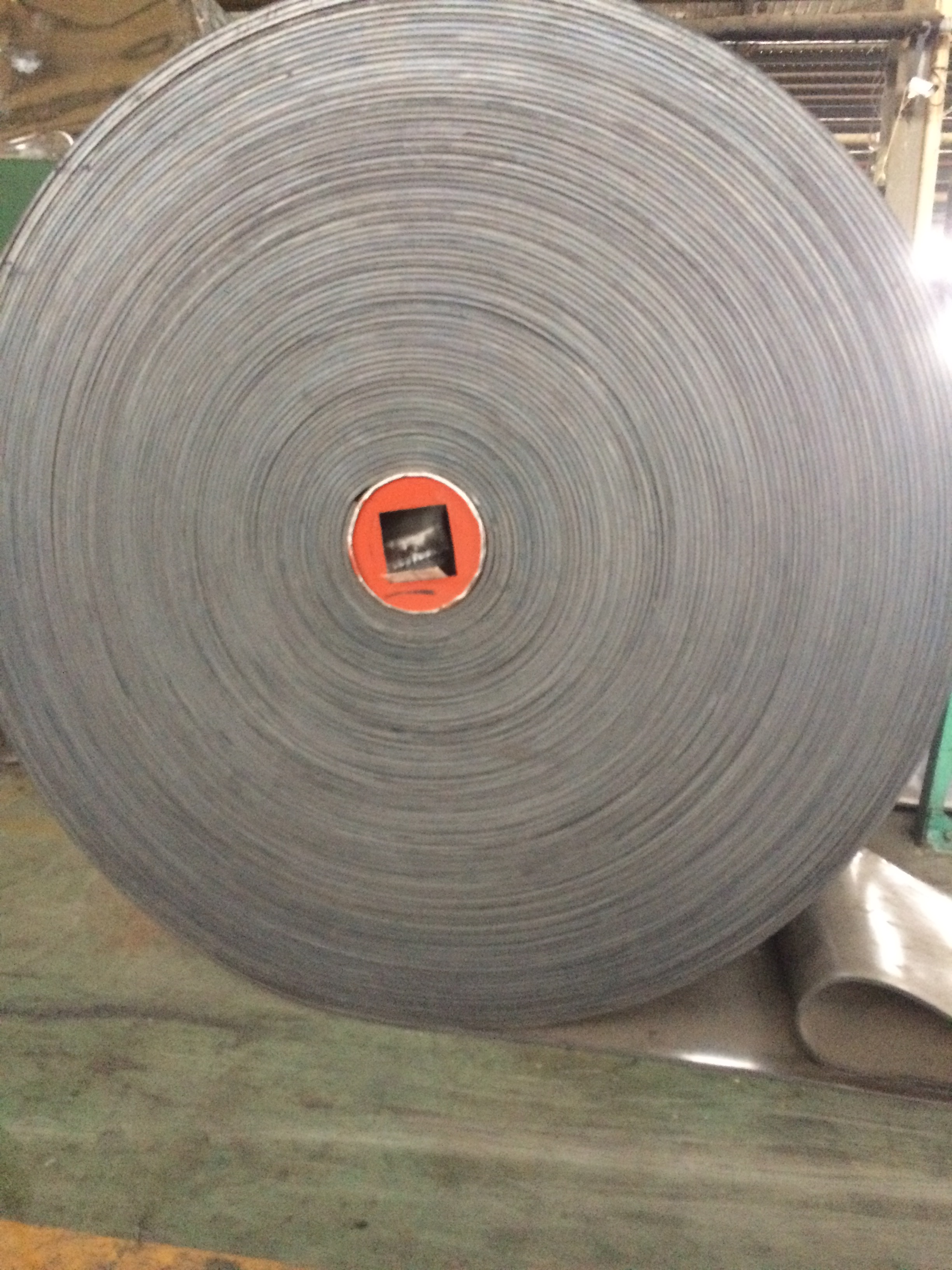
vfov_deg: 61.7
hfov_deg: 48.2
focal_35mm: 29
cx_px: 476
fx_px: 1063
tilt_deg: -11.9
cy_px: 635
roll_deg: +0.2
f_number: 2.2
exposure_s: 1/17
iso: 400
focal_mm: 4.15
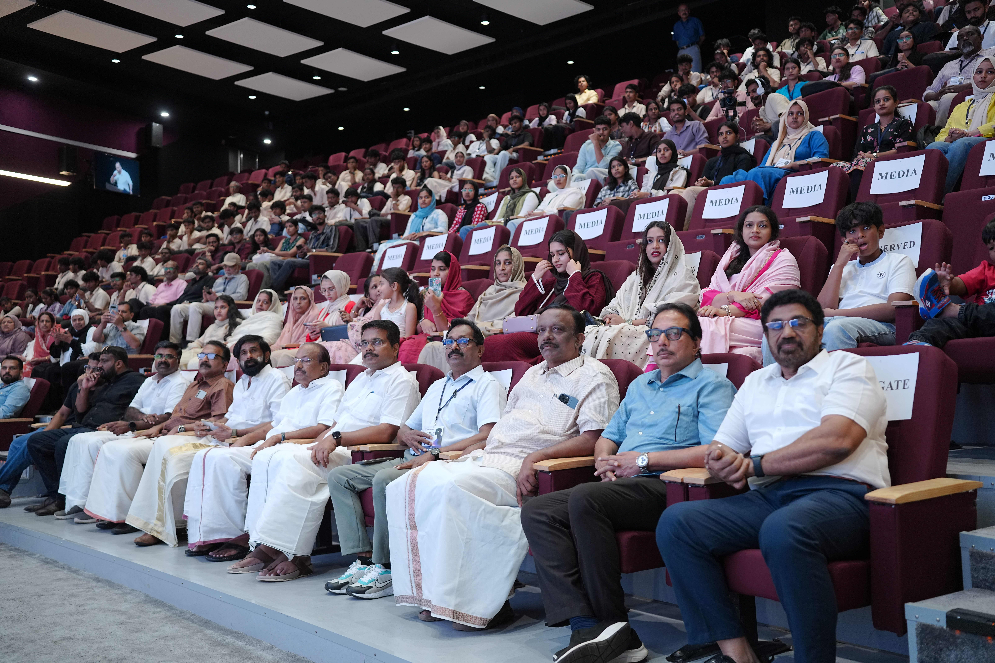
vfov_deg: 37.9
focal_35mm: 35
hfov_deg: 54.4
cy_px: 332
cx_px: 498
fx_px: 967
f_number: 2
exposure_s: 1/200
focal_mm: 35
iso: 1250
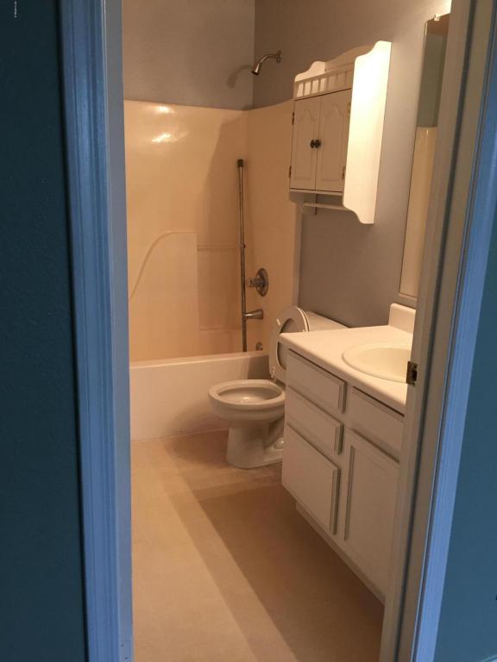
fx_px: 555
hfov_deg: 48.2
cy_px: 331
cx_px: 248
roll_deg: -0.3
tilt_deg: -13.2
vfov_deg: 61.7
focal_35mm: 29
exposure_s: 1/30
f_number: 2.2
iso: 50
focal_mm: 4.15
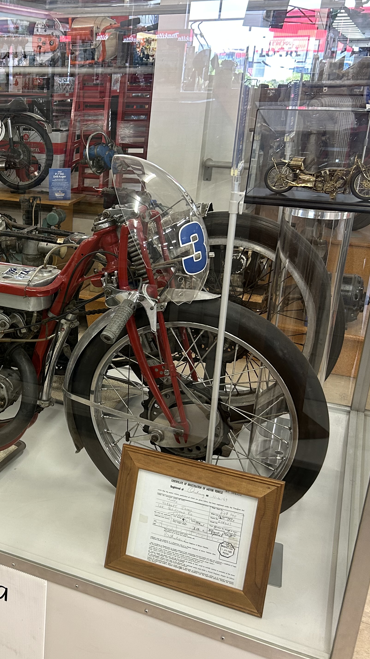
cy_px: 321
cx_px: -15
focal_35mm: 40
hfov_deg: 27.7
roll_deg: +0.4
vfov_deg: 50.5
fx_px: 698
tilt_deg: -19.7
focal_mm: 5.7
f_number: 1.5
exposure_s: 1/100
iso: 125
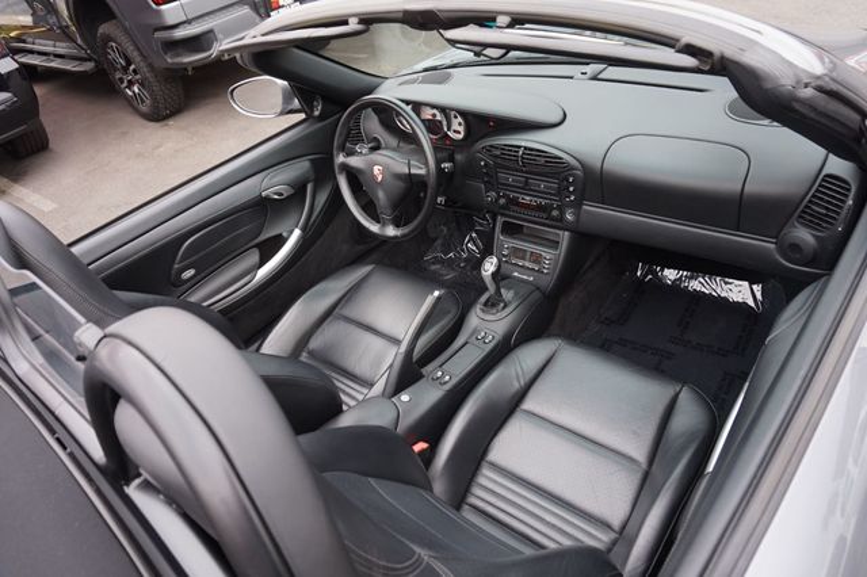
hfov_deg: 73.8
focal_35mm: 24
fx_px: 578
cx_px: 434
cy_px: 288
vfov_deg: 53.1
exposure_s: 1/60
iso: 100
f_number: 4.5
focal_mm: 16
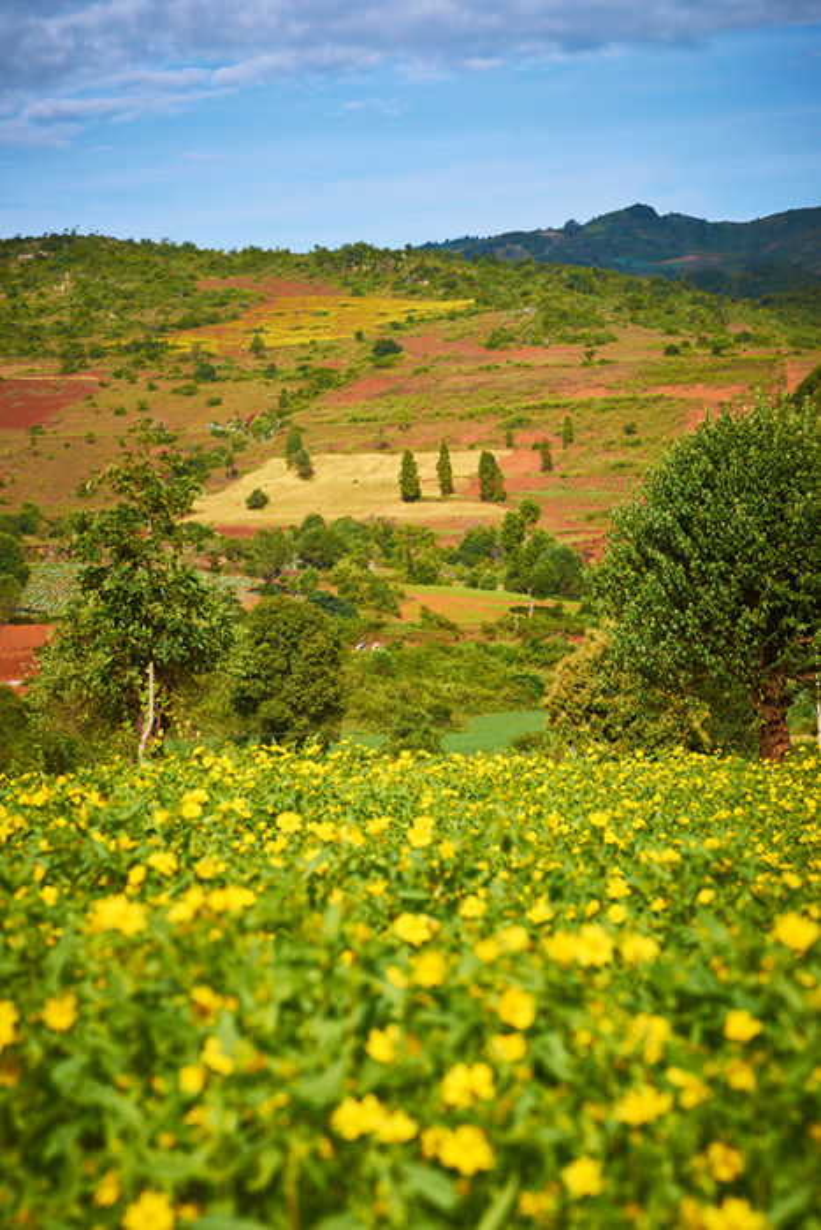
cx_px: 410
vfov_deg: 20.4
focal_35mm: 100
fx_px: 3419
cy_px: 615
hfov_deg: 13.7
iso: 200
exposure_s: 1/200
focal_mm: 100
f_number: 8
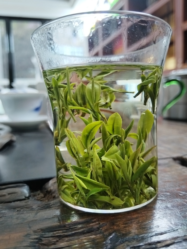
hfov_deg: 53.1
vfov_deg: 67.3
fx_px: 187
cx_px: 94
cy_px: 124
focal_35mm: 26
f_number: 1.9
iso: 601
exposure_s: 1/33.3
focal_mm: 4.95
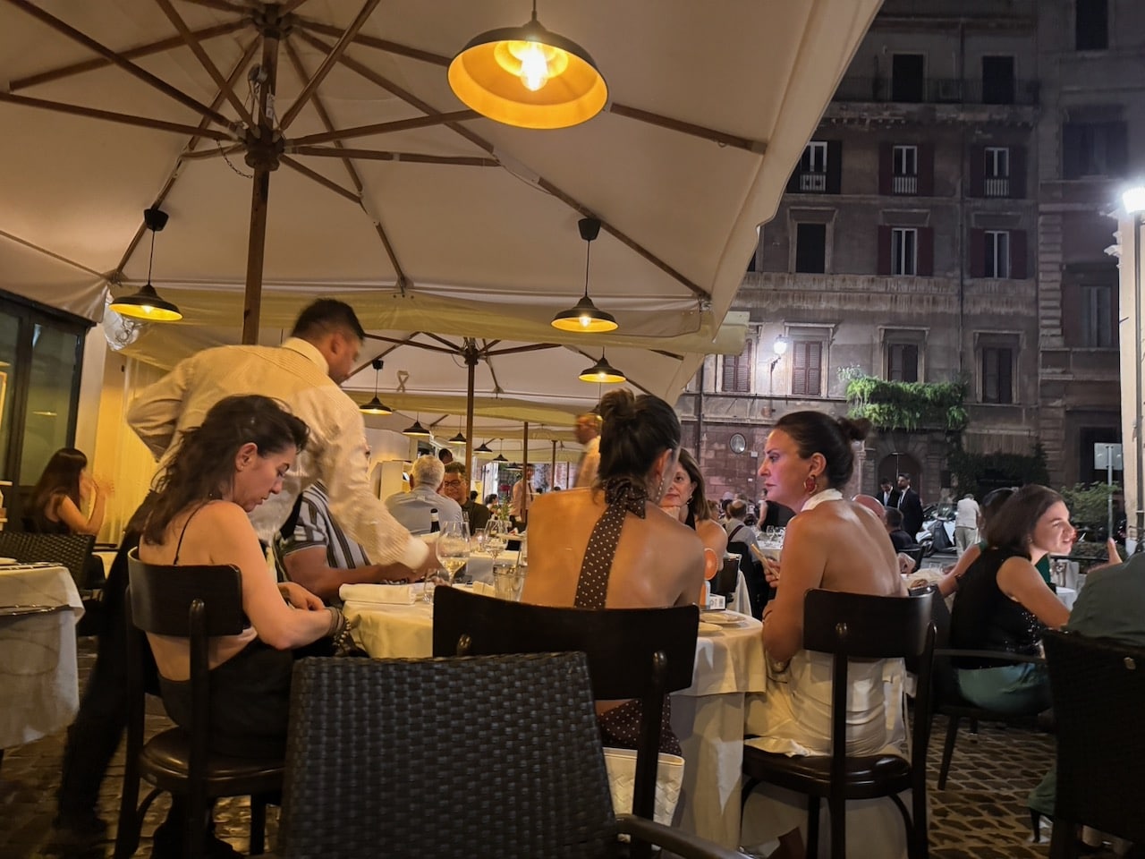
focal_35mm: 24
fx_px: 794
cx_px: 572
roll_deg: -2.8
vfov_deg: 56.8
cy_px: 430
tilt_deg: +4.4
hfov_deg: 71.6
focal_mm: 6.76
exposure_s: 1/25
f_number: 1.78
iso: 1000
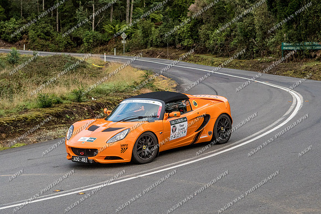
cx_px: 160
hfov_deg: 26.9
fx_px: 671
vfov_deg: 18.1
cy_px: 119
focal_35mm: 75
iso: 800
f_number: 4
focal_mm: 45
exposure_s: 1/2500
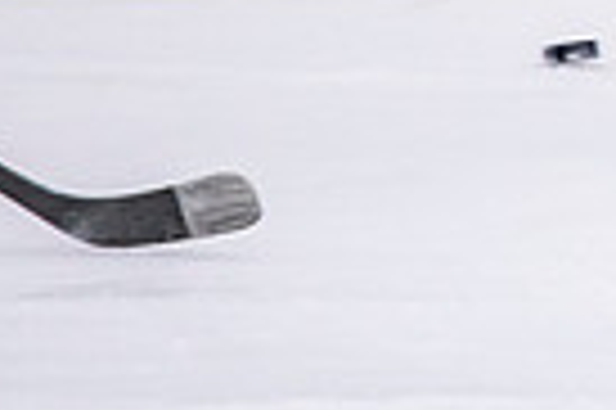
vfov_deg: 1.3
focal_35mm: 1066
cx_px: 1403
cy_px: -397
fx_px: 18219
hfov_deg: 1.9
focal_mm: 185
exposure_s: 1/800
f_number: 3.2
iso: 2500
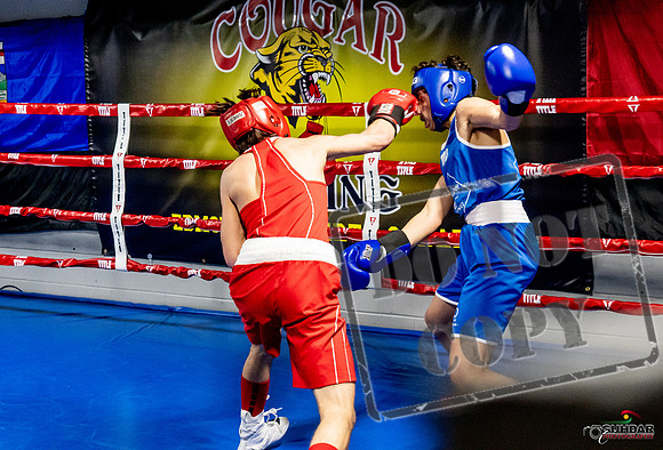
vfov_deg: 21.8
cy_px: 180
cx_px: 258
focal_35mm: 63
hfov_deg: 31.5
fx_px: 1169
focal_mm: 35
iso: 5000
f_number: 2.8
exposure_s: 1/800
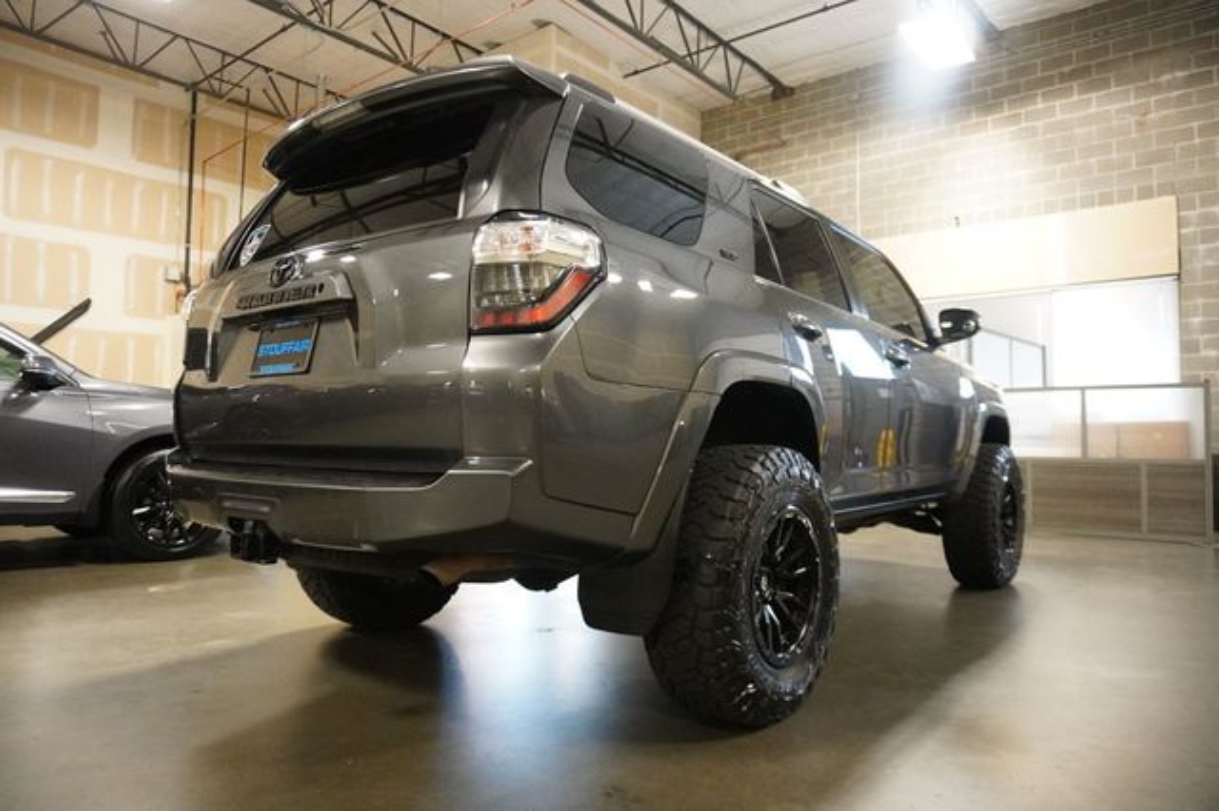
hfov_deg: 73.8
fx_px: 812
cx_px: 610
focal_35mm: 24
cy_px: 406
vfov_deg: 53.1
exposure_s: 1/160
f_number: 3.5
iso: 5000
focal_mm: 16
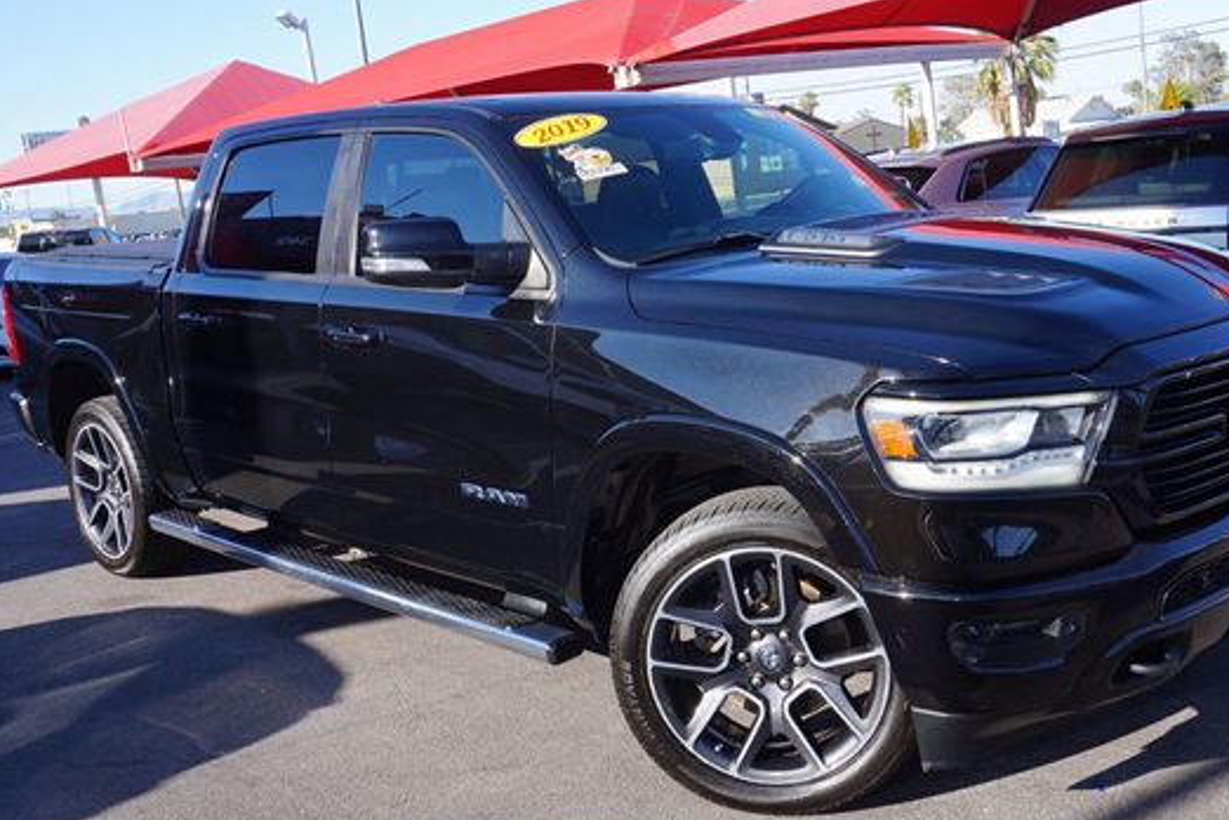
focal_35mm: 39
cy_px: 405
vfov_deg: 34.5
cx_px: 695
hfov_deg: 49.9
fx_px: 1318
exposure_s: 1/80
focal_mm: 21
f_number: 9
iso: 100
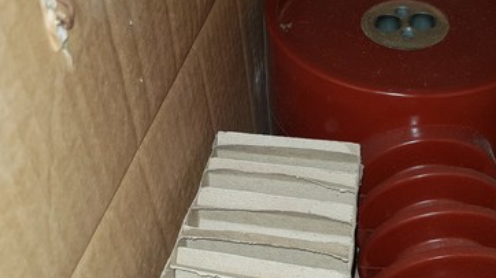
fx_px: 618
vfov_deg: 25.3
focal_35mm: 47
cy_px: 167
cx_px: 280
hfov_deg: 43.7
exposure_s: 1/85
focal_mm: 4.2
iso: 40
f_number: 1.7
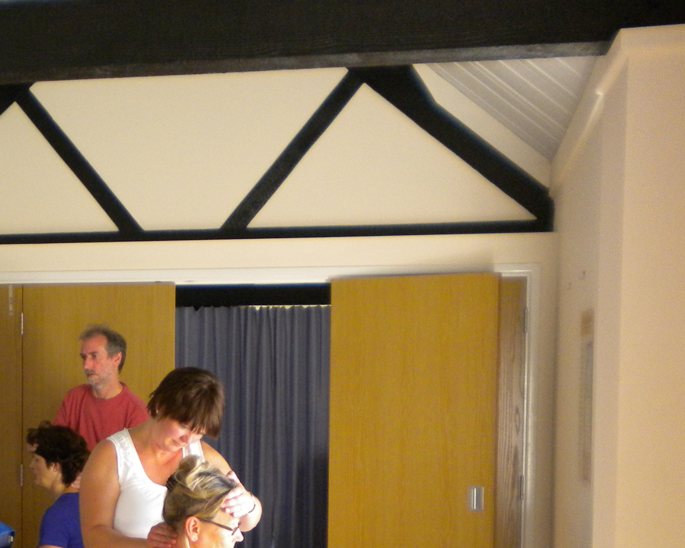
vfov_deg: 23.8
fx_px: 1277
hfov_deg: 28.9
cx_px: 82
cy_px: 453
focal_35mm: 63
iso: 323
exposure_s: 1/60
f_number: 3.1
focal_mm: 6.3
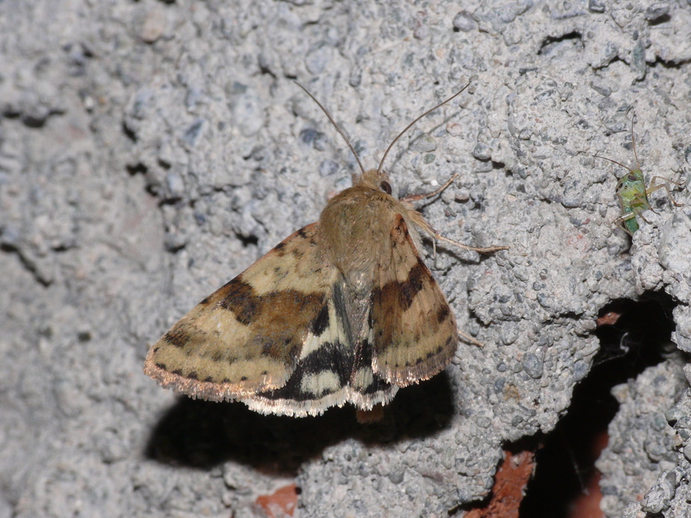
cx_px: 346
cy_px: 259
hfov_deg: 11.7
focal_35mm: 169
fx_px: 3374
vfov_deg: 8.8
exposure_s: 1/640
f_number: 11
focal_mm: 35.8
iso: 200
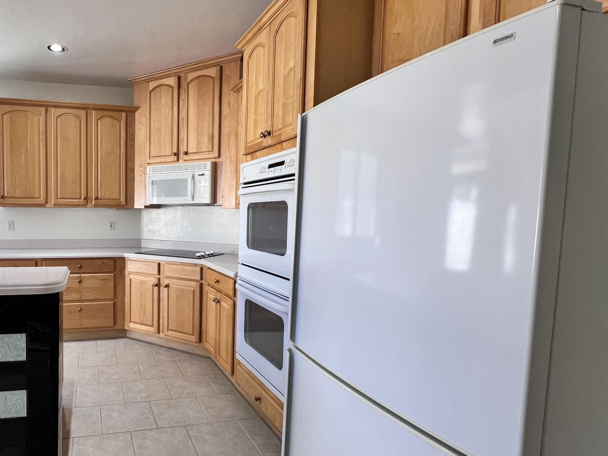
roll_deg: -0.6
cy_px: 236
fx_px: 351
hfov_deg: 76.6
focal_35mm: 20
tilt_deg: -3.6
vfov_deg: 66.0
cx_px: 162
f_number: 1.8
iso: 80
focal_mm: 1.57
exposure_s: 1/120
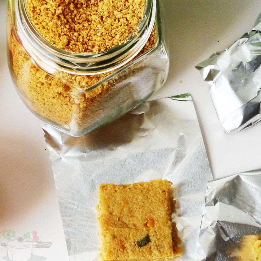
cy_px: 109
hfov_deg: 15.0
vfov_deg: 15.0
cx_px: 121
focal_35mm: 116
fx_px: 990
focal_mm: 7.9
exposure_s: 1/60
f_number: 4.1
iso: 250
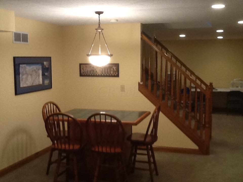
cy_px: 91
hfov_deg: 42.9
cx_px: 122
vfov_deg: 32.9
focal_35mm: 44
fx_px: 309
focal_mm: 2.03
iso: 125
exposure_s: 1/30
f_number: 2.4
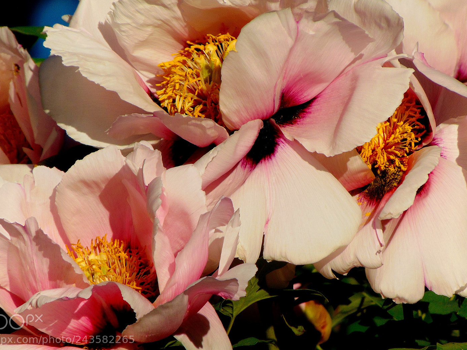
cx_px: 227
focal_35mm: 816
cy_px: 166
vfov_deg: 1.8
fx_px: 11009
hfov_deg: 2.4
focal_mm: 128
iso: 80
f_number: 13.2
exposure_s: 1/200
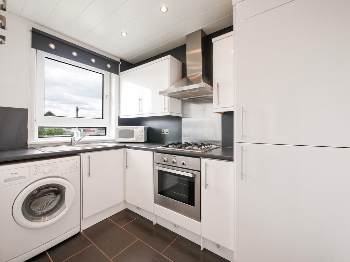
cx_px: 175
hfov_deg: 102.1
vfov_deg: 85.7
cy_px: 131
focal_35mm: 14
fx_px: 142
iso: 400
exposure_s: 1/60
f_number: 4
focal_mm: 7
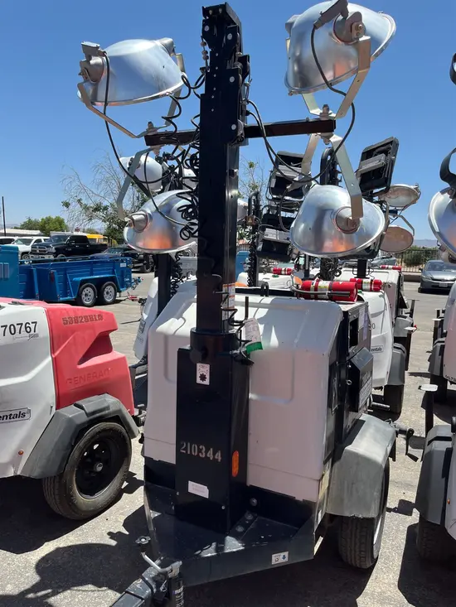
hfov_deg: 53.1
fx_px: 457
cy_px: 304
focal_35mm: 26
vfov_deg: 67.3
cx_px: 228
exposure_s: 1/2755
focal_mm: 5.1
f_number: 1.6
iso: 50
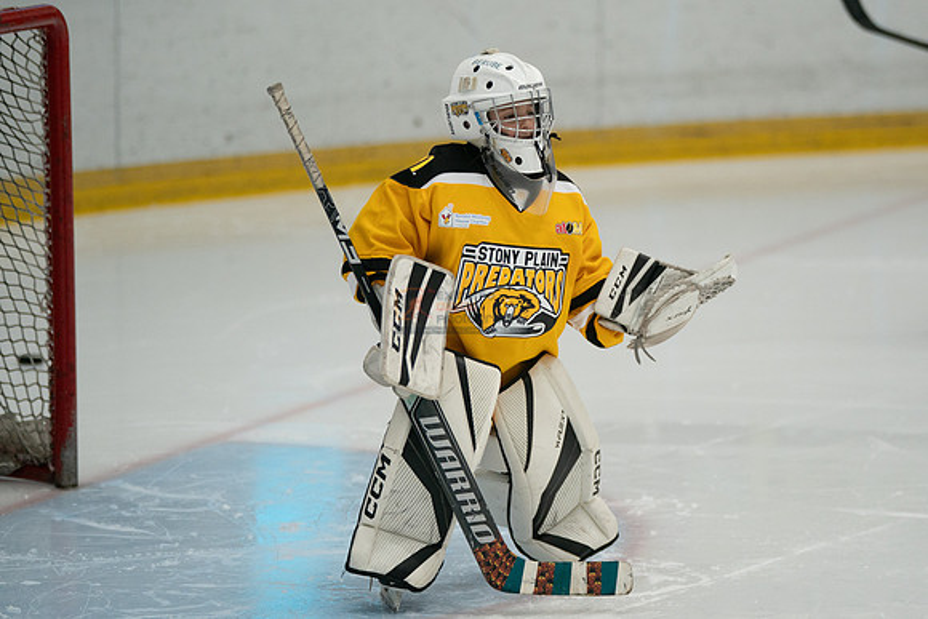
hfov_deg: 9.3
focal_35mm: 221
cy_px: 251
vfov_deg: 6.2
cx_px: 551
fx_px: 5698
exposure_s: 1/2000
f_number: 3.2
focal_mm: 186
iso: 2500
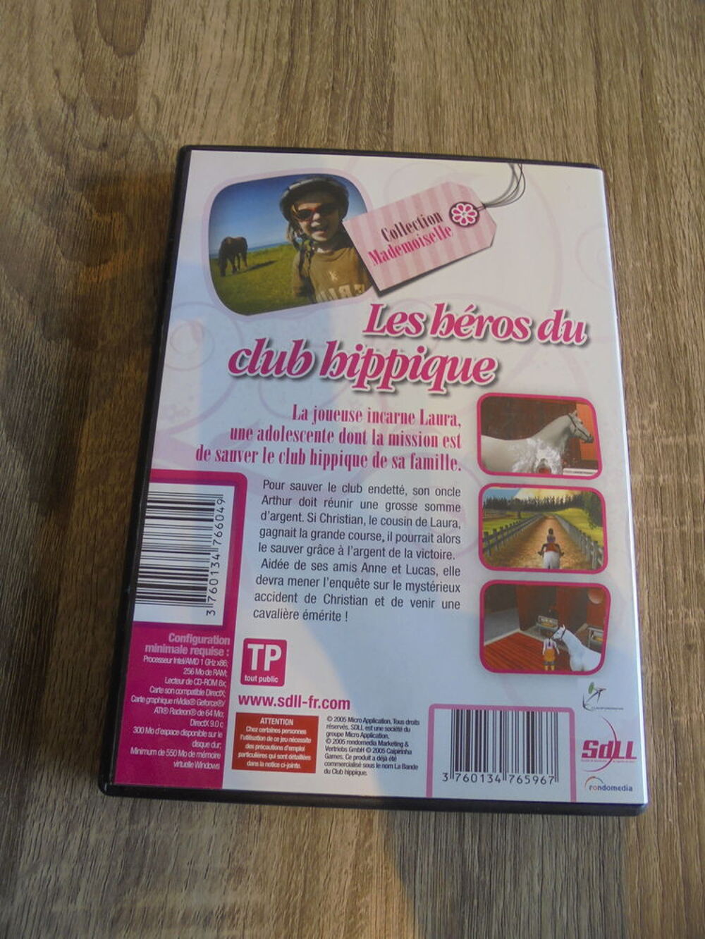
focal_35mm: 26
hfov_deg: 53.1
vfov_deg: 67.3
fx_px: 706
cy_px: 470
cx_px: 352
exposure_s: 1/30
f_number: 3.5
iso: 100
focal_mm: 4.6
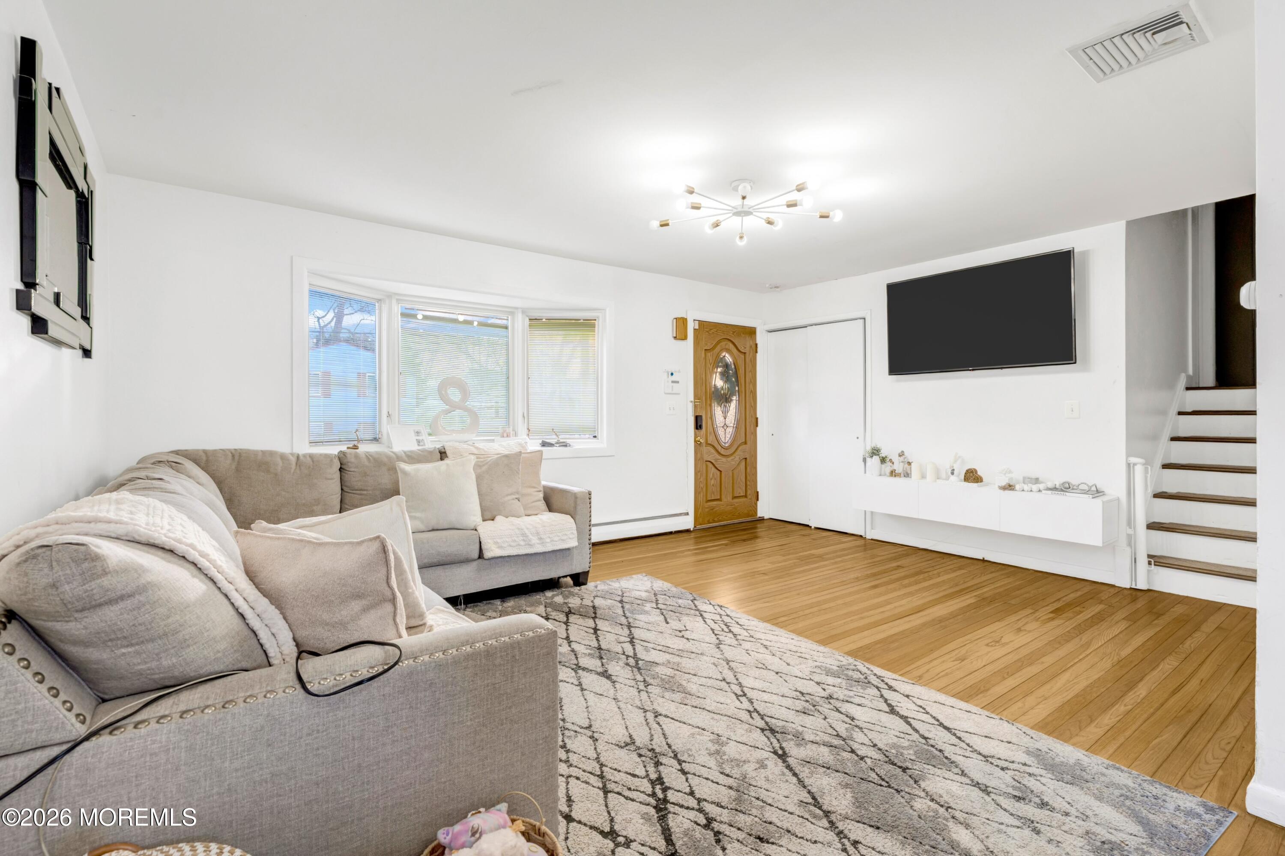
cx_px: 642
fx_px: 571
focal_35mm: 16
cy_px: 428
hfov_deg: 96.7
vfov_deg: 73.7
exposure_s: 1/8
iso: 400
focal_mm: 16
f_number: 8
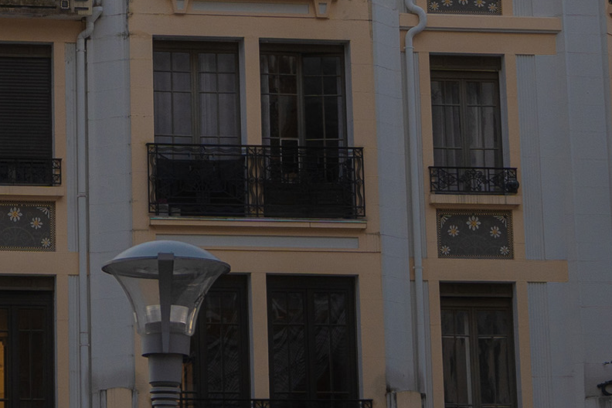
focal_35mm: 200
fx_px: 3400
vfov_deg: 6.7
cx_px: 15
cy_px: -354
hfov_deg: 10.2
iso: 80
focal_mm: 39.6
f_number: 2.8
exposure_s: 1/800
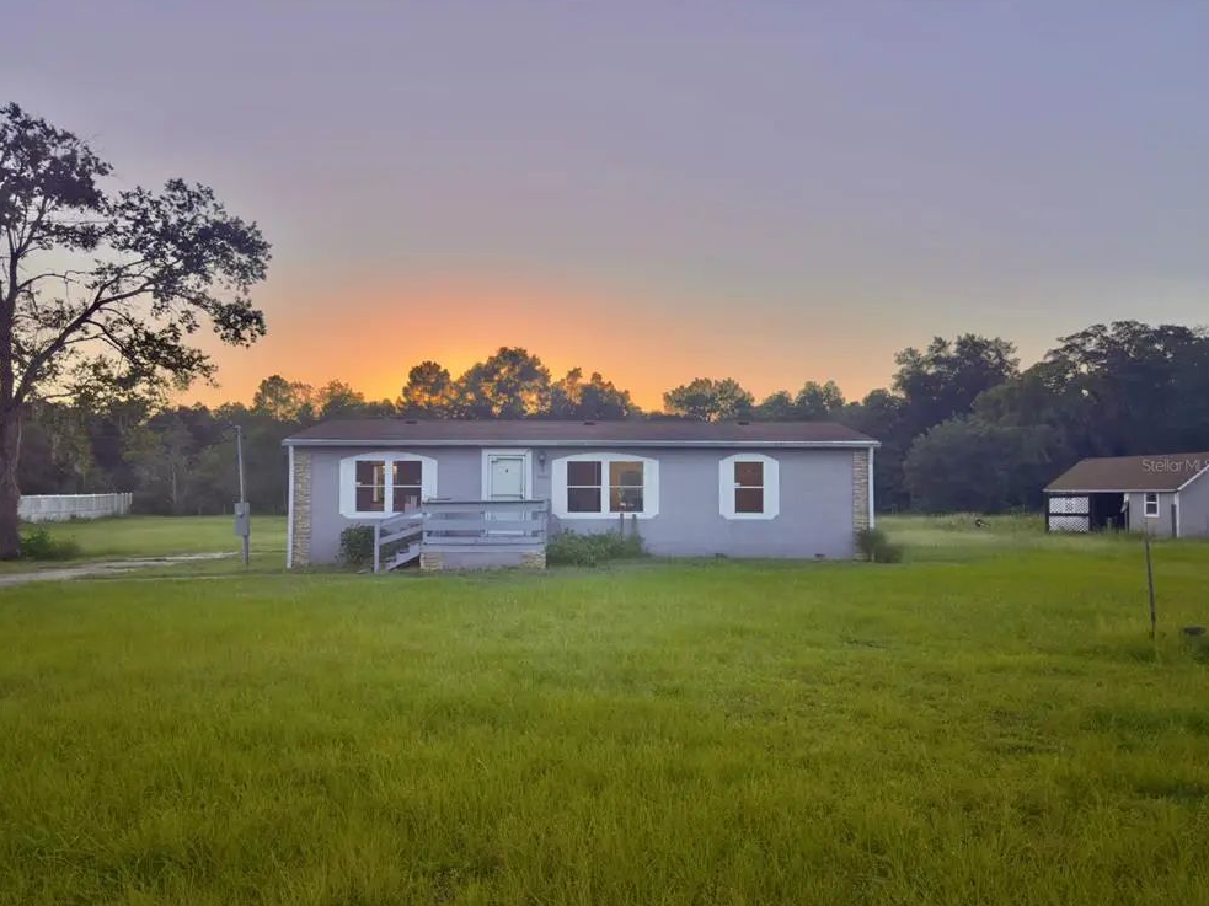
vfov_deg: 54.9
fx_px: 873
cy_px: 465
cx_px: 587
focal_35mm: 25
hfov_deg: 69.4
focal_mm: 6.76
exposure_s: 1/1267
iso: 64
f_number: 1.78
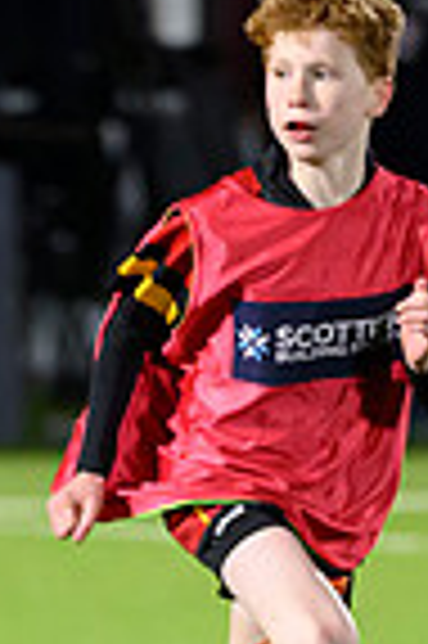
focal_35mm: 1235
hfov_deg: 1.1
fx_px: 22076
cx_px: -322
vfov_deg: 1.7
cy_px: 1079
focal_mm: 200
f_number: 3.2
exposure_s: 1/1000
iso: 6400
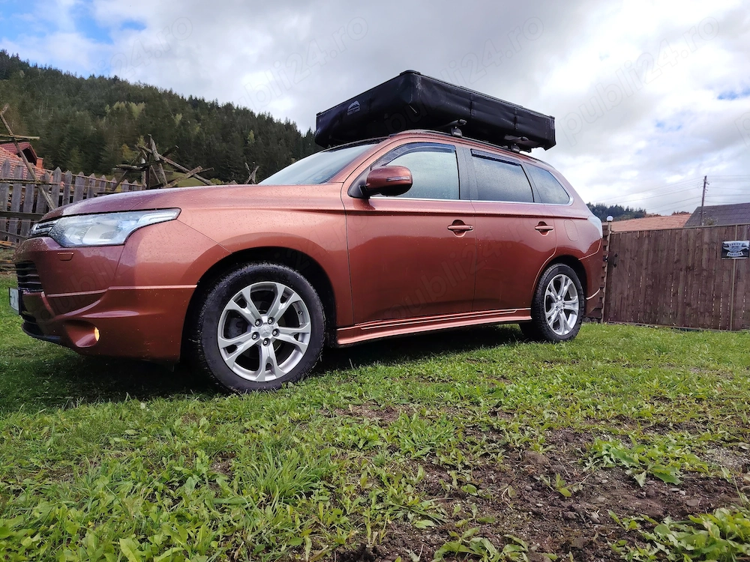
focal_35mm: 24
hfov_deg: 71.6
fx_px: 520
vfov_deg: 56.8
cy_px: 281
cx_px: 375
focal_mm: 5.25
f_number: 1.75
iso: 100
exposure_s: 1/485
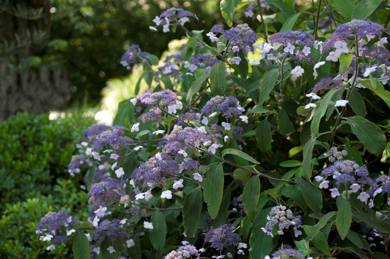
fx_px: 758
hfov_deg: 28.9
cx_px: 195
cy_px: 130
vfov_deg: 19.4
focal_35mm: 70
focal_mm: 70
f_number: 4
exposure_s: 1/800
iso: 400
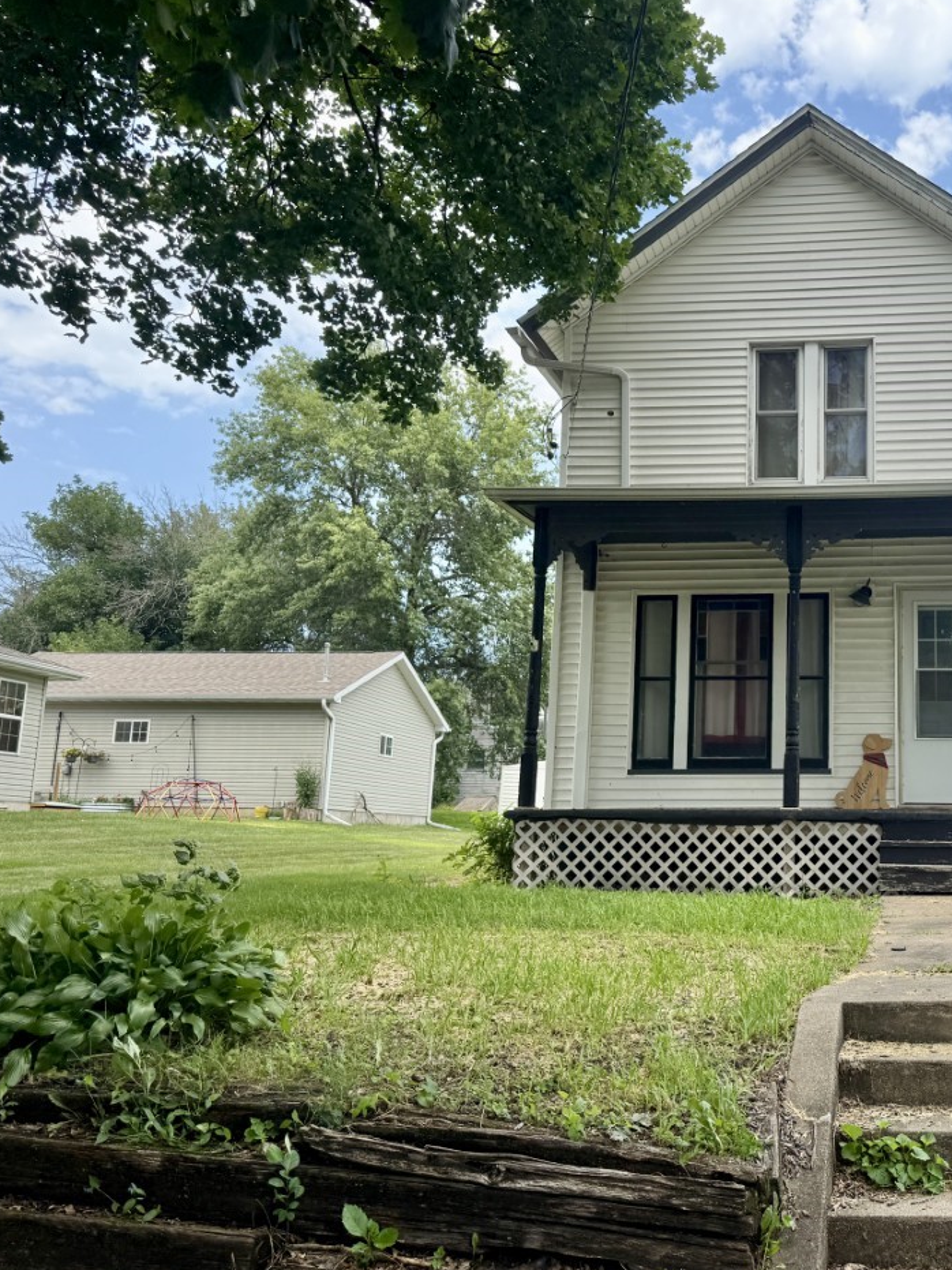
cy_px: 626
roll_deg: -0.5
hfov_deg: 40.6
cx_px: 803
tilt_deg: +9.1
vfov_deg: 55.4
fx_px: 1210
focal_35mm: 33
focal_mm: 6.76
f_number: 1.78
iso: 80
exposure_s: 1/2445
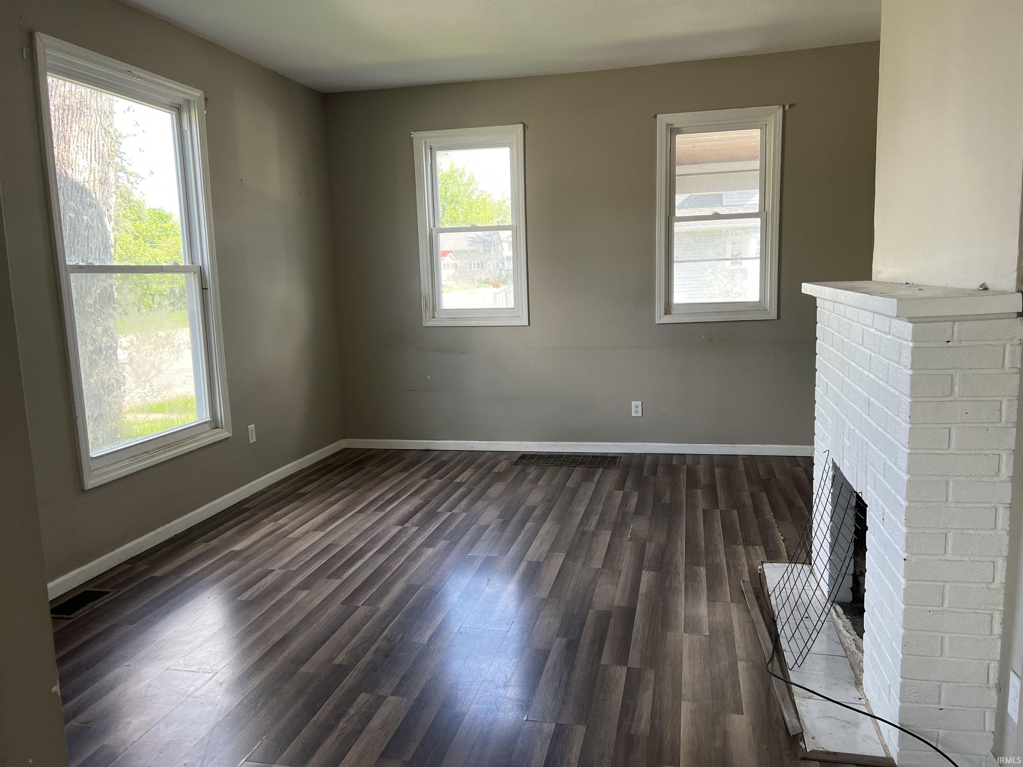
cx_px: 512
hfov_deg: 67.3
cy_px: 384
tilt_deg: -9.2
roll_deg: +2.4
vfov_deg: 53.1
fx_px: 768
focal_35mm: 26
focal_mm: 5.7
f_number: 1.5
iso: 64
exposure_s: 1/139
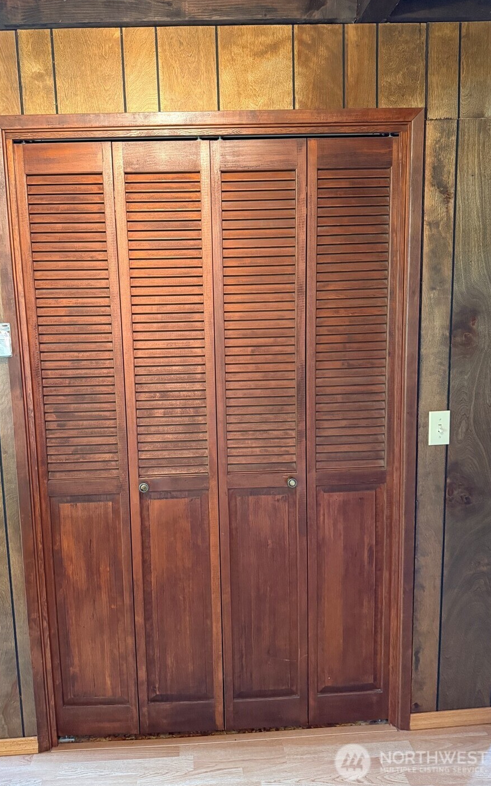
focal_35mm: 26
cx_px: 204
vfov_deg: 70.4
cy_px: 386
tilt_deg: -7.3
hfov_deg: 47.4
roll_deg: +1.0
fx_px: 556
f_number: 1.78
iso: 640
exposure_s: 1/60
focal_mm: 6.76
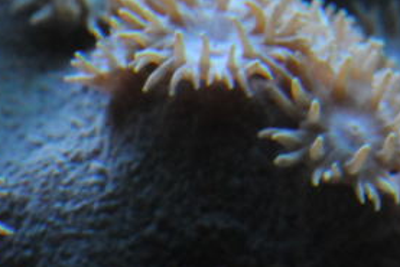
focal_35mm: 581
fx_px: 6457
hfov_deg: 3.5
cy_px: 27
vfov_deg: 2.4
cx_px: 279
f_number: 9
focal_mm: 105
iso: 3200
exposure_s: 1/320
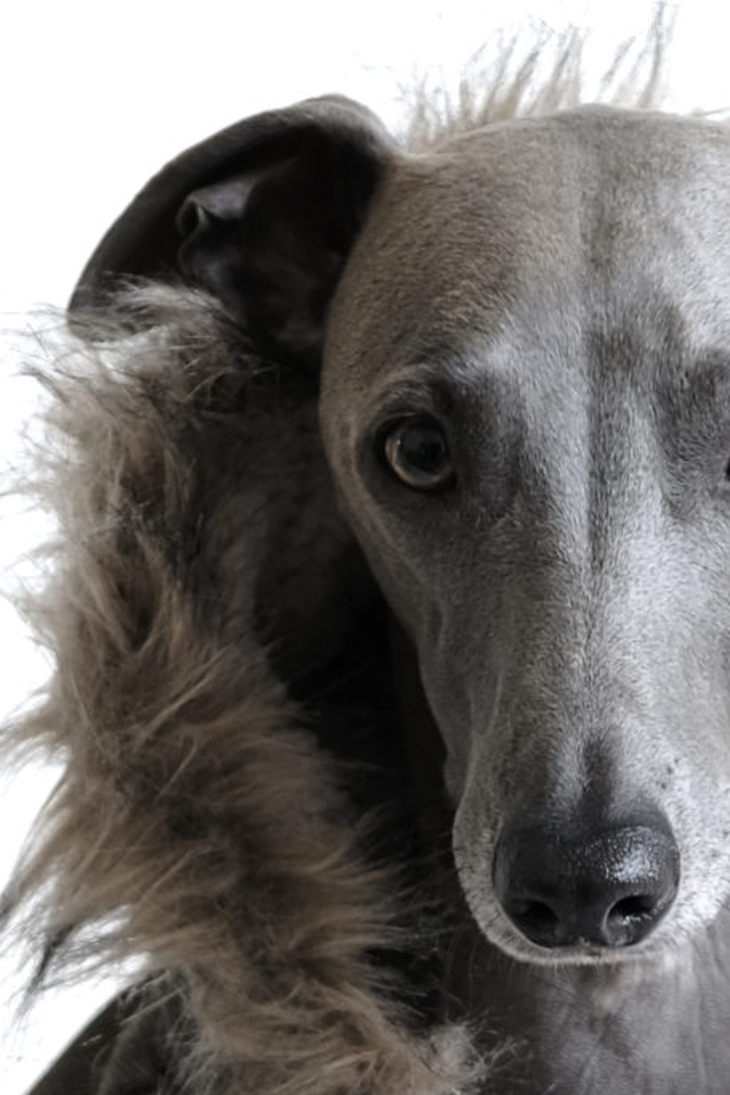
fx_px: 5809
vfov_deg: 10.5
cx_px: 374
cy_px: 1460
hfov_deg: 7.2
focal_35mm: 191
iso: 200
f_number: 3.6
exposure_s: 1/25
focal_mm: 34.3
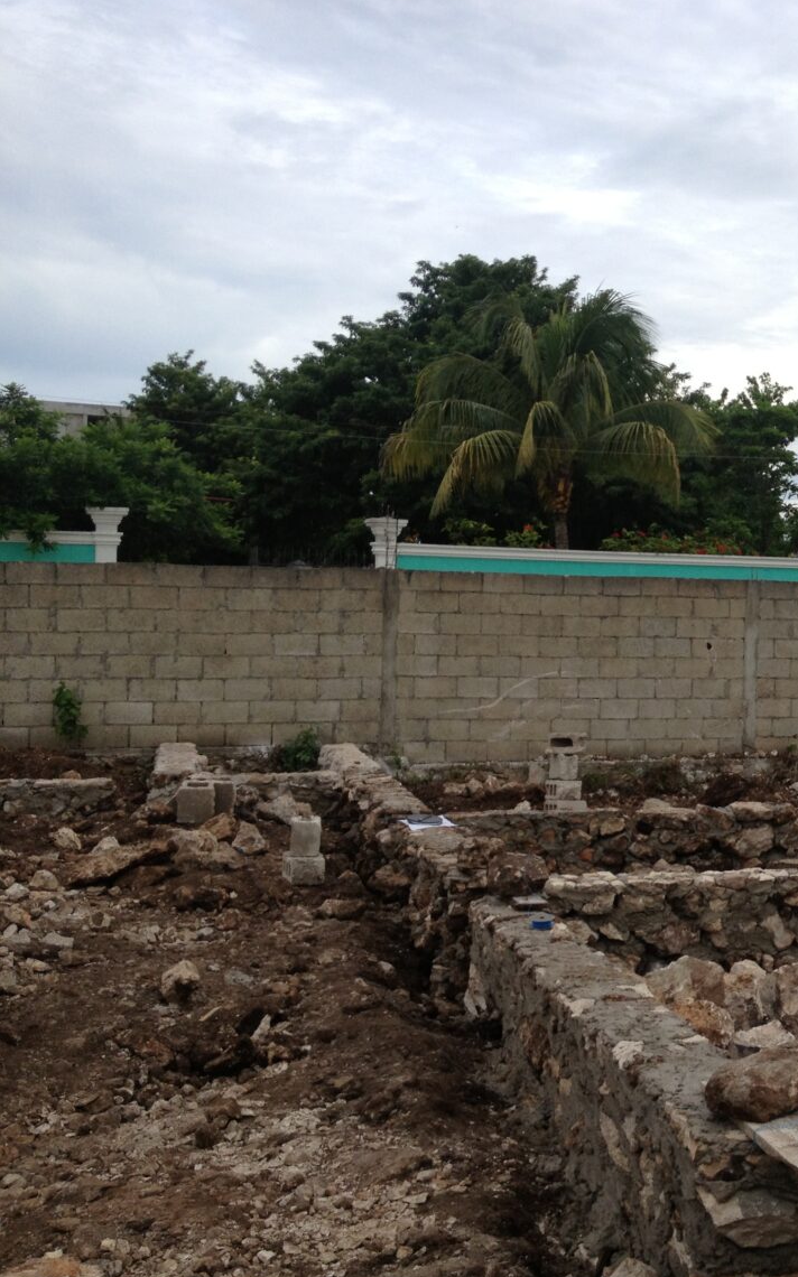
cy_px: 644
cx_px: 860
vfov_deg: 40.3
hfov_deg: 24.3
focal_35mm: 50
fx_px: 1741
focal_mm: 4.28
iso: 50
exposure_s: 1/836
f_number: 2.4
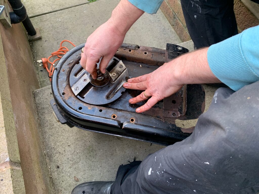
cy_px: 97
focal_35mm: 26
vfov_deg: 53.1
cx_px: 130
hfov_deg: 67.3
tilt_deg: -63.8
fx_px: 195
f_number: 1.8
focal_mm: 4.25
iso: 100
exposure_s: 1/67
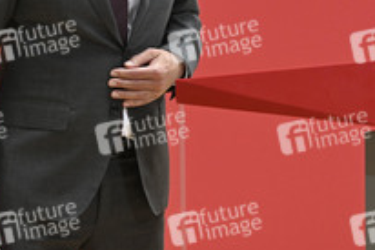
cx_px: 167
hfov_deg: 5.5
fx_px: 3872
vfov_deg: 3.7
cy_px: -4
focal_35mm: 372
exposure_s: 1/1600
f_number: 5
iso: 2500
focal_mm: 170
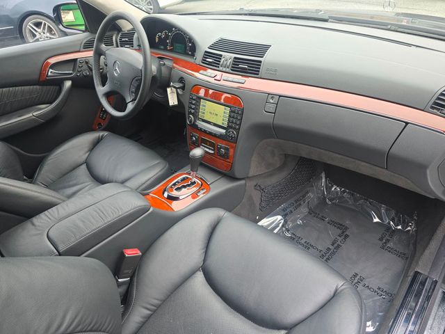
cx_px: 222
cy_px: 167
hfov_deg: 73.9
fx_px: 296
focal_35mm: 23
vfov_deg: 58.9
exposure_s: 1/180
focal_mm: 6.3
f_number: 1.7
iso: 160
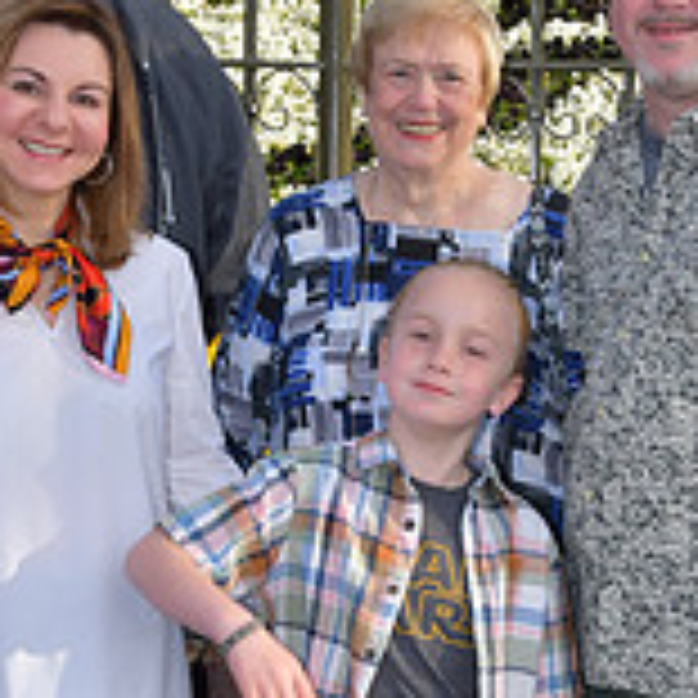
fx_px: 3376
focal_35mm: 148
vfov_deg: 11.8
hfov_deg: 11.8
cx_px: 378
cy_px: 387
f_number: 11
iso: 200
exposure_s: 1/250
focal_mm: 40
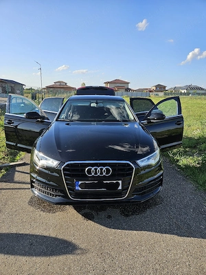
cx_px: 103
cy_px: 138
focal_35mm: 23
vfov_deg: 73.9
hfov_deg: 58.9
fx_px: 182
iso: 25
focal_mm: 5.4
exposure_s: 1/1000
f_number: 1.8
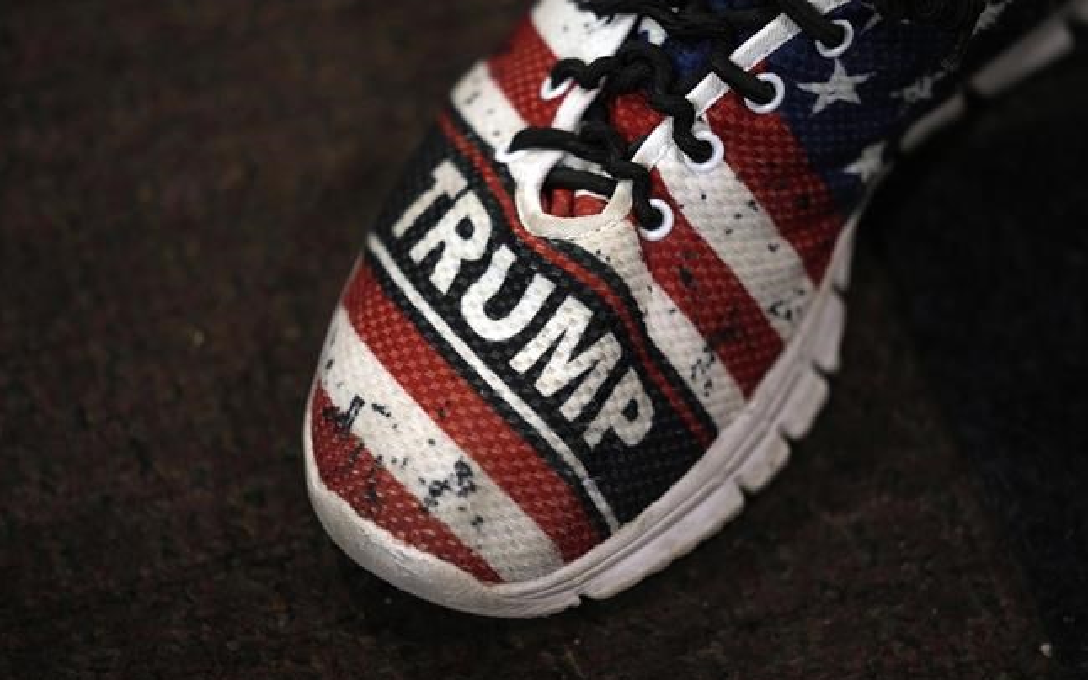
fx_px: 6080
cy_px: 337
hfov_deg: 10.2
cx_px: 546
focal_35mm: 205
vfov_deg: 6.4
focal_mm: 200
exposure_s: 1/80
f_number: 2.8
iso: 3200
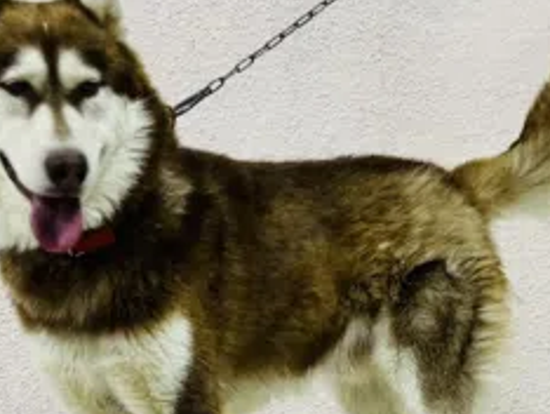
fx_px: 1129
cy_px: 374
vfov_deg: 20.3
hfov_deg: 27.4
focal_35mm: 71
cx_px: 275
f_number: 1.5
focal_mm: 5.7
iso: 125
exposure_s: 1/100
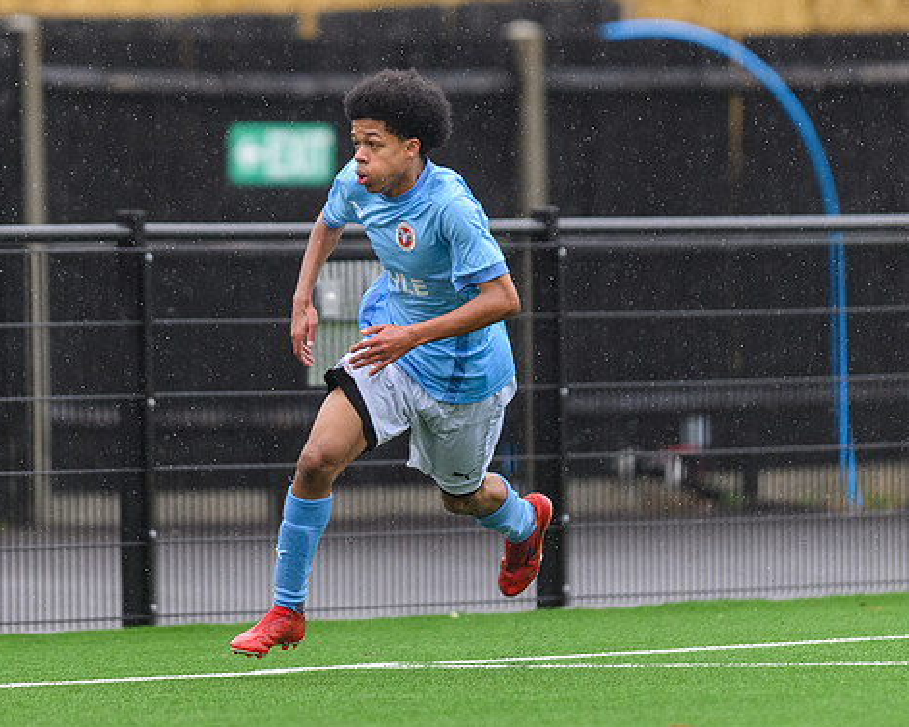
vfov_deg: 2.1
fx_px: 19912
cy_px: 336
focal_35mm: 740
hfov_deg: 2.6
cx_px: 351
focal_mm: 400
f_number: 2.8
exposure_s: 1/2000
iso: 2200
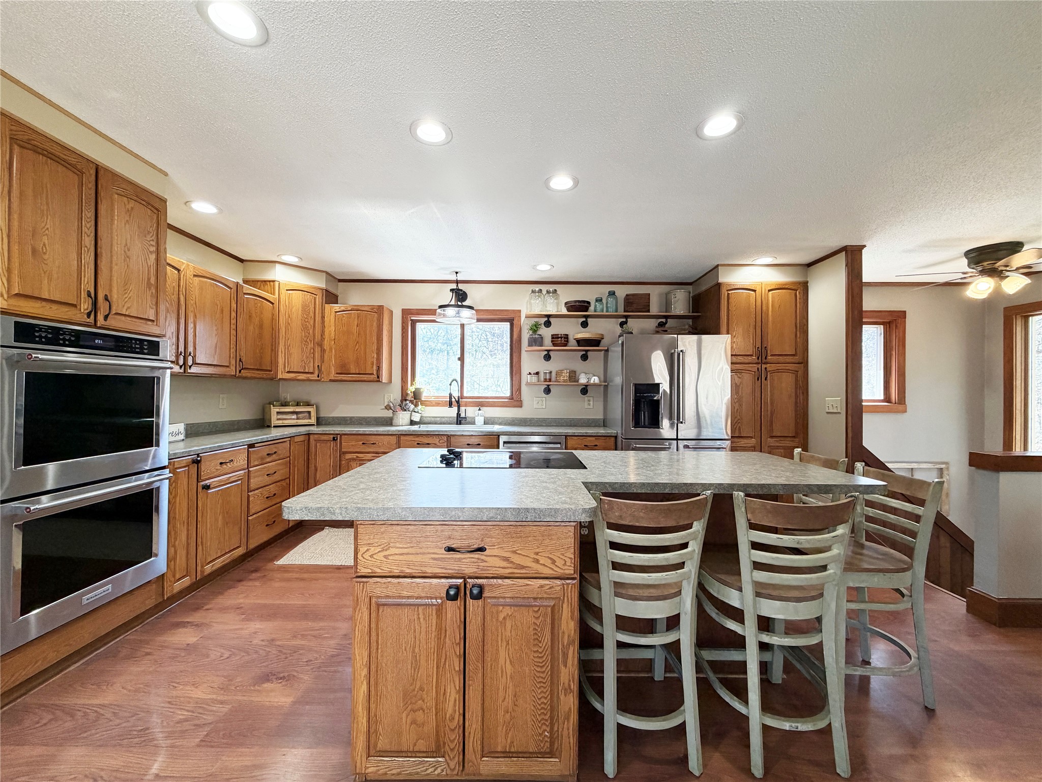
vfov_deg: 85.7
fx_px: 421
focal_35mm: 14
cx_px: 521
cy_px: 391
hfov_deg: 102.1
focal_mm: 2.22
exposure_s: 1/120
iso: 250
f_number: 2.2
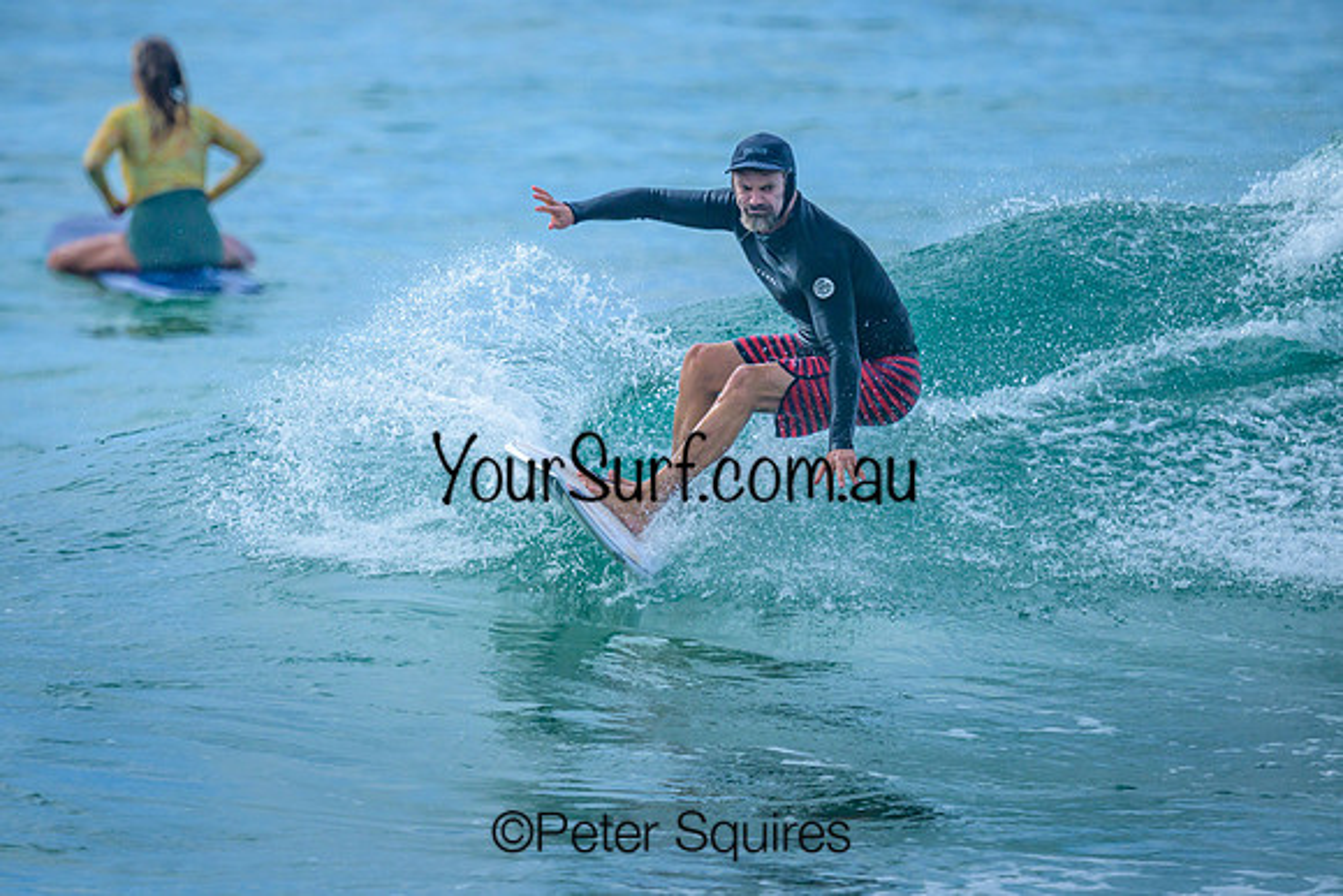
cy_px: 416
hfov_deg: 1.9
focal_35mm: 1063
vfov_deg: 1.3
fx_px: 39672
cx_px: 527
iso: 360
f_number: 6.3
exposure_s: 1/3200
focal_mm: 800
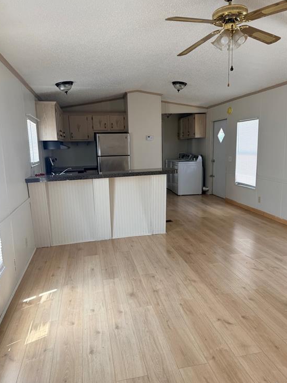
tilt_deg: -7.3
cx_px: 142
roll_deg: +3.3
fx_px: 276
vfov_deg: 69.4
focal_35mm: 25
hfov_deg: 54.9
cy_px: 194
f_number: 1.78
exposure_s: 1/317
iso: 100
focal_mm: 6.76
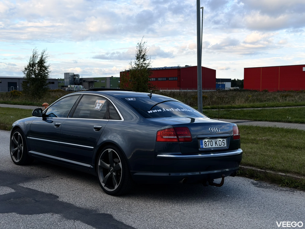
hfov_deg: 39.7
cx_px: 152
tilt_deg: -2.1
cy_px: 114
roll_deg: -0.4
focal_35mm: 48
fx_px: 423
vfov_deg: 30.3
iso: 64
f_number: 1.78
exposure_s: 1/1403
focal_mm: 6.76
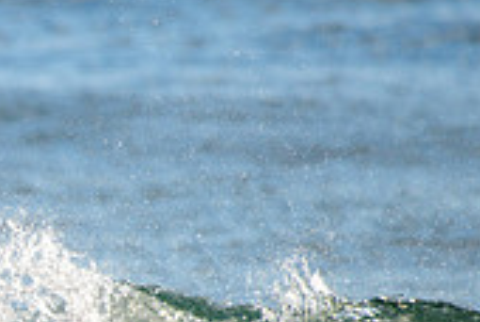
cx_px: -184
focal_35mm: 2086
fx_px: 27862
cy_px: 336
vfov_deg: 0.7
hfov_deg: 1.0
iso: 200
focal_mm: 500
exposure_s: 1/2000
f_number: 5.6
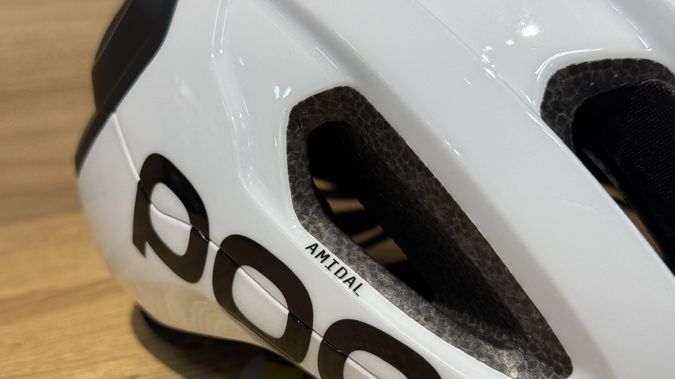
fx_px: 948
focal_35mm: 53
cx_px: 335
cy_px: 248
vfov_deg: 22.5
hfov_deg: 39.2
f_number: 1.78
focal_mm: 6.76
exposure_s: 1/229
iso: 64
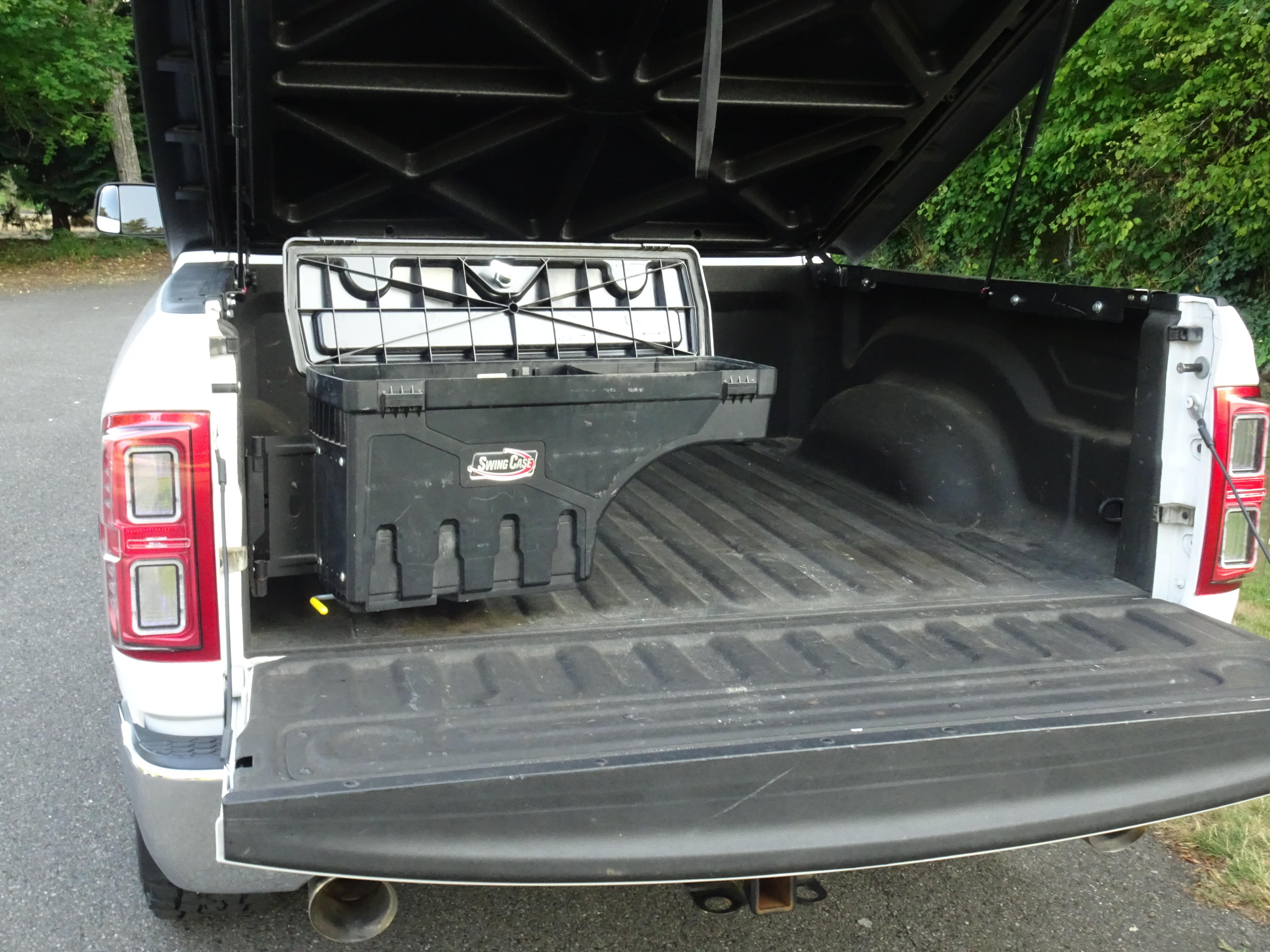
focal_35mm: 35
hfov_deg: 52.6
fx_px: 1284
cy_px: 476
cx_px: 635
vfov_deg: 40.7
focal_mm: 5.98
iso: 500
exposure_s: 1/40
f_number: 4
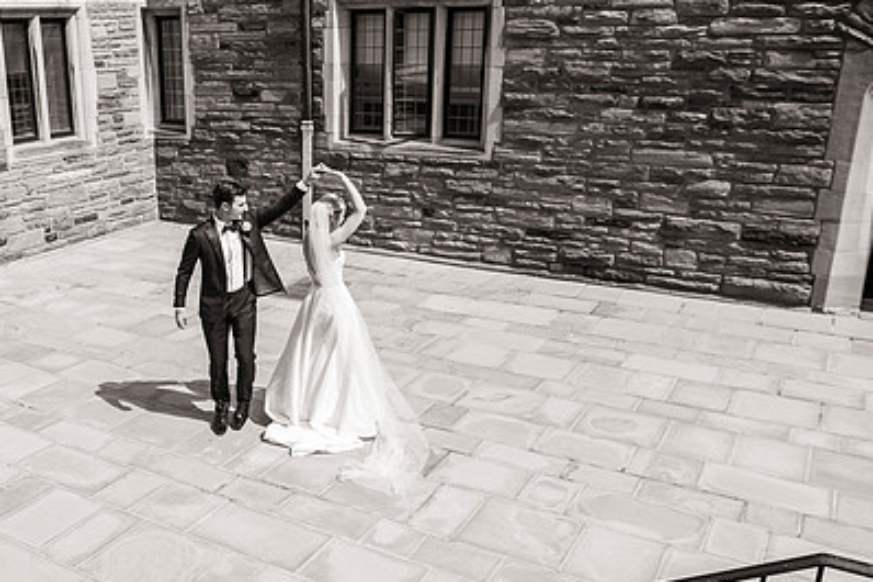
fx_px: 848
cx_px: 248
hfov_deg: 52.7
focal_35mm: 35
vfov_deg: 37.8
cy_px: 326
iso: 640
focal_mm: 24
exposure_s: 1/4000
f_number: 4
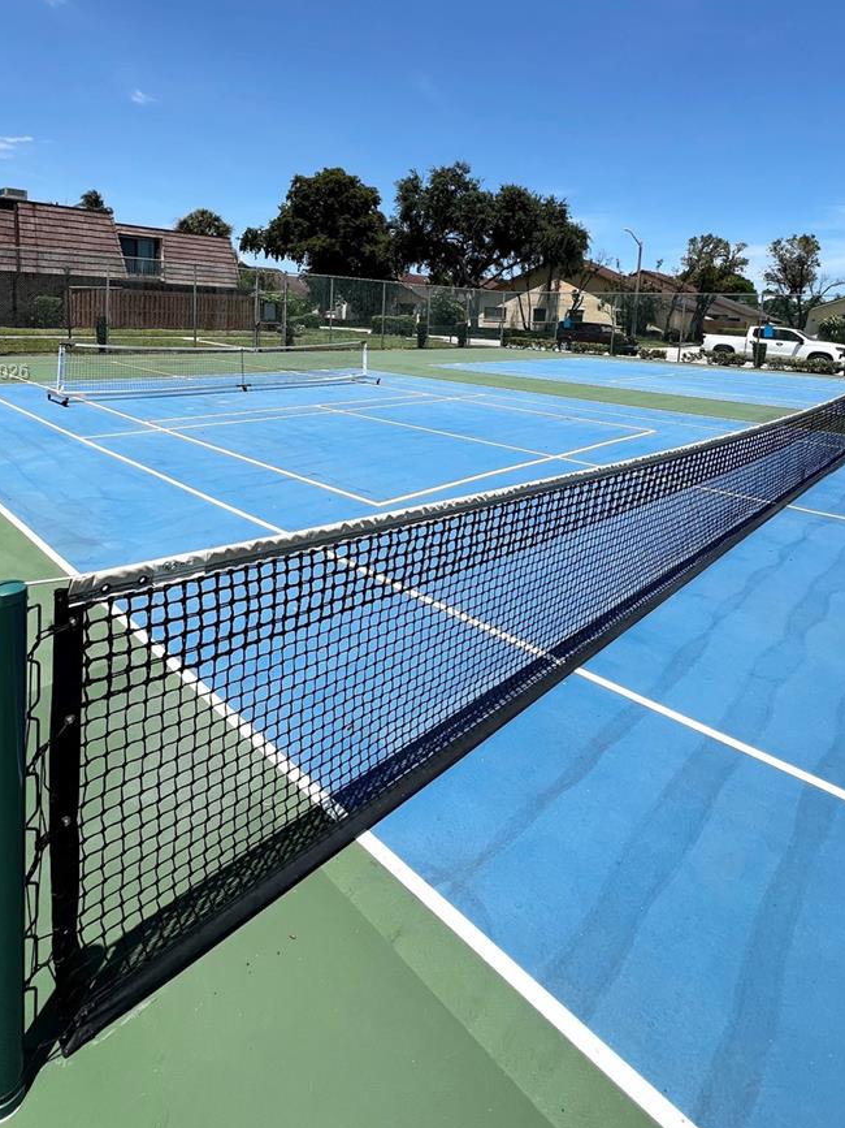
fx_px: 586
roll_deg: -2.5
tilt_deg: -4.6
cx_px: 373
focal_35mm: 18
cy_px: 373
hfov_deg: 71.3
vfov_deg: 84.6
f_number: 1.8
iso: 32
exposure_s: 1/2016
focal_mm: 1.57
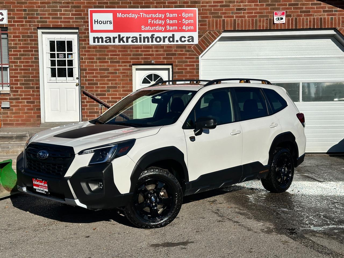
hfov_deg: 39.7
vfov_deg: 30.3
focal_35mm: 48
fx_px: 477
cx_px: 172
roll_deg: +1.2
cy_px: 129
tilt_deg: -3.3
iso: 64
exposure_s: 1/10870
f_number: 1.78
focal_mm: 6.86
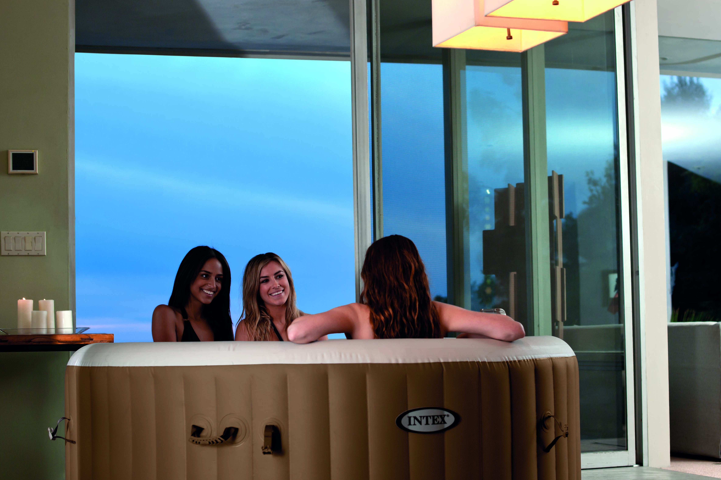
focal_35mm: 64
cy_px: 284
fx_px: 1282
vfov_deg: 21.2
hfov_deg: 31.4
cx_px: 402
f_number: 4
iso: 400
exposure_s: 1/250
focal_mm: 50
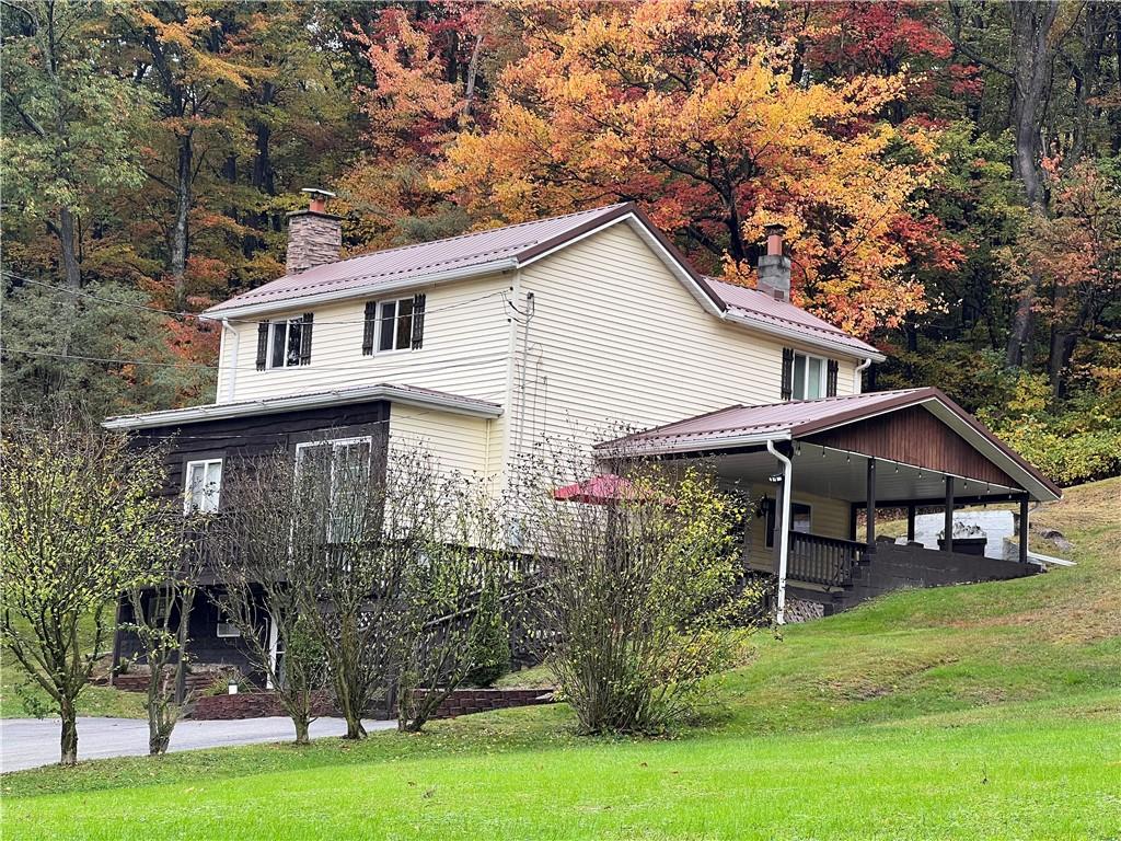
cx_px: 560
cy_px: 420
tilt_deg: +8.6
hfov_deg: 25.3
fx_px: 2494
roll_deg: -3.1
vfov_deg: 19.1
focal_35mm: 77
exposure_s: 1/99
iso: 40
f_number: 2.8
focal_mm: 9
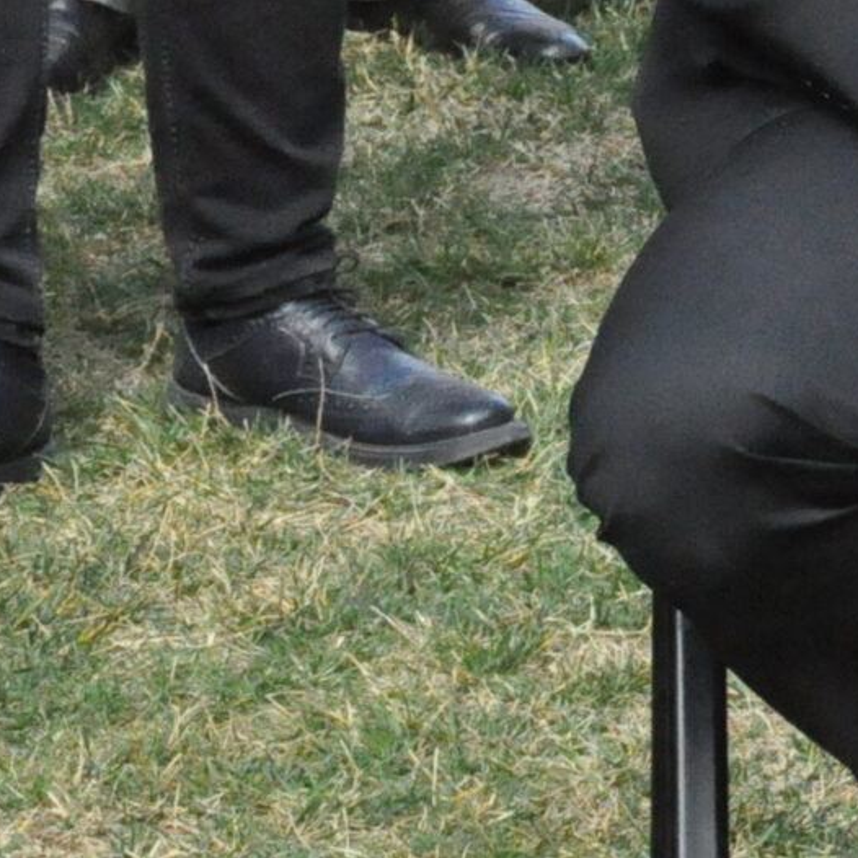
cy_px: -338
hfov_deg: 5.3
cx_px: 1845
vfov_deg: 5.4
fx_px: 9030
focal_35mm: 322
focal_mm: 52
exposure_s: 1/800
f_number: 14
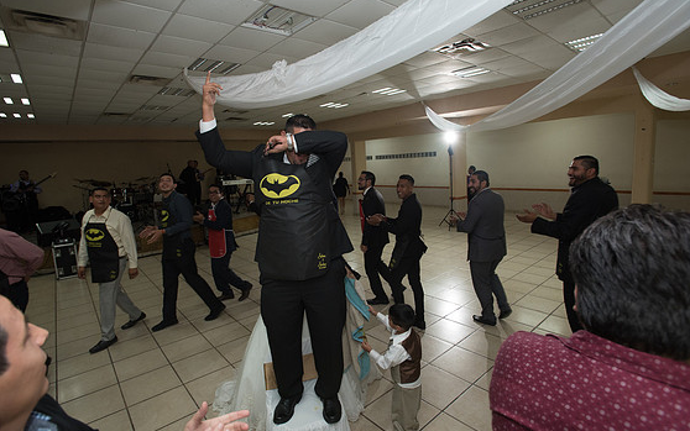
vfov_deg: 65.0
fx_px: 339
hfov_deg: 91.1
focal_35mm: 18
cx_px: 347
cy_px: 206
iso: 1600
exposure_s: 1/100
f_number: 4
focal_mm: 17
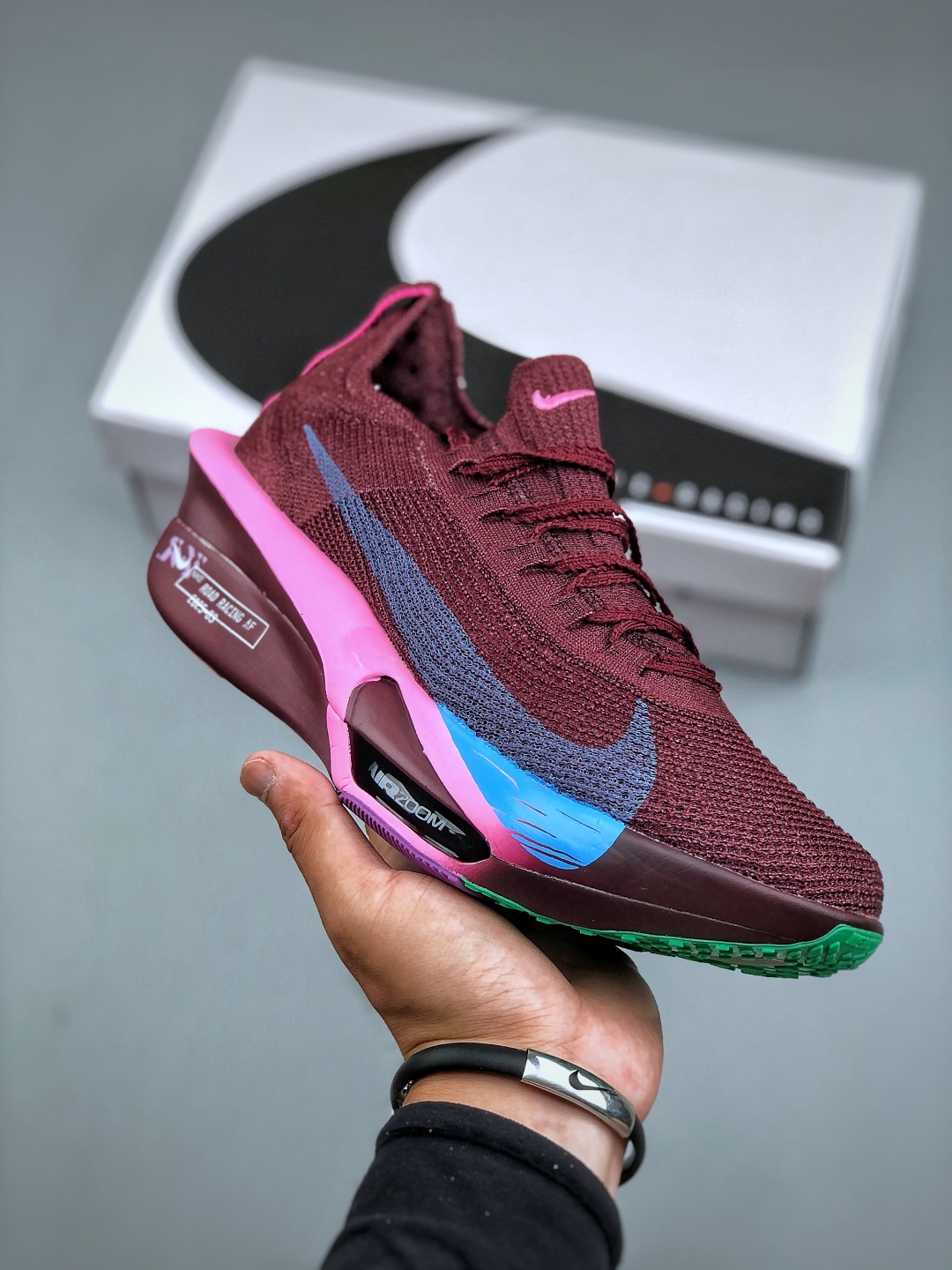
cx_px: 476
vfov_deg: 33.8
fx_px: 2090
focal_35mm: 57
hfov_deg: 25.7
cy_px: 635
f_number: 2.8
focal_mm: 6.6
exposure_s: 1/33
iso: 20
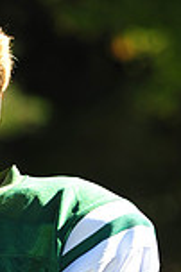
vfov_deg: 3.1
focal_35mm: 667
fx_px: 5041
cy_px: 361
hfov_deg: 2.1
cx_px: -99
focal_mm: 175
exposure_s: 1/1250
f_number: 4.5
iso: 400
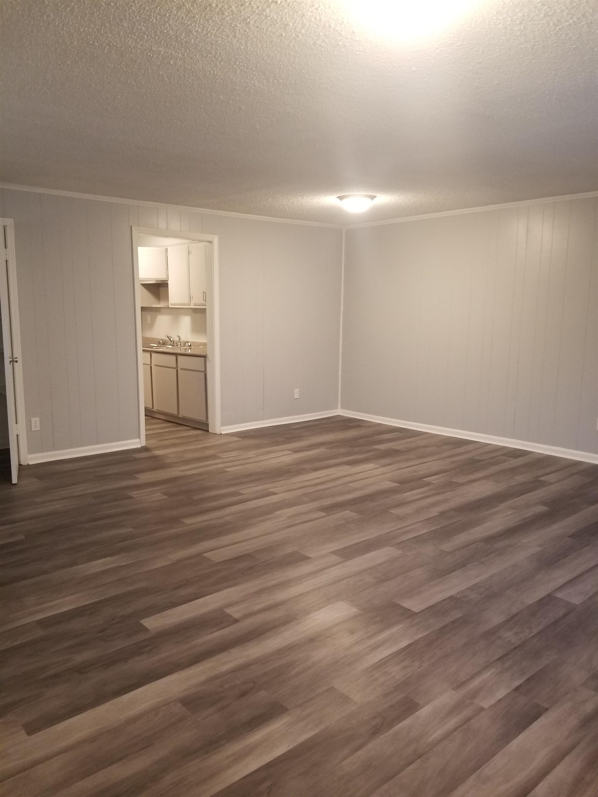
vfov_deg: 67.3
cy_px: 398
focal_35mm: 26
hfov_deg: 53.1
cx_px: 299
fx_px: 599
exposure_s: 1/30
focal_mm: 4.3
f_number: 1.7
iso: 200
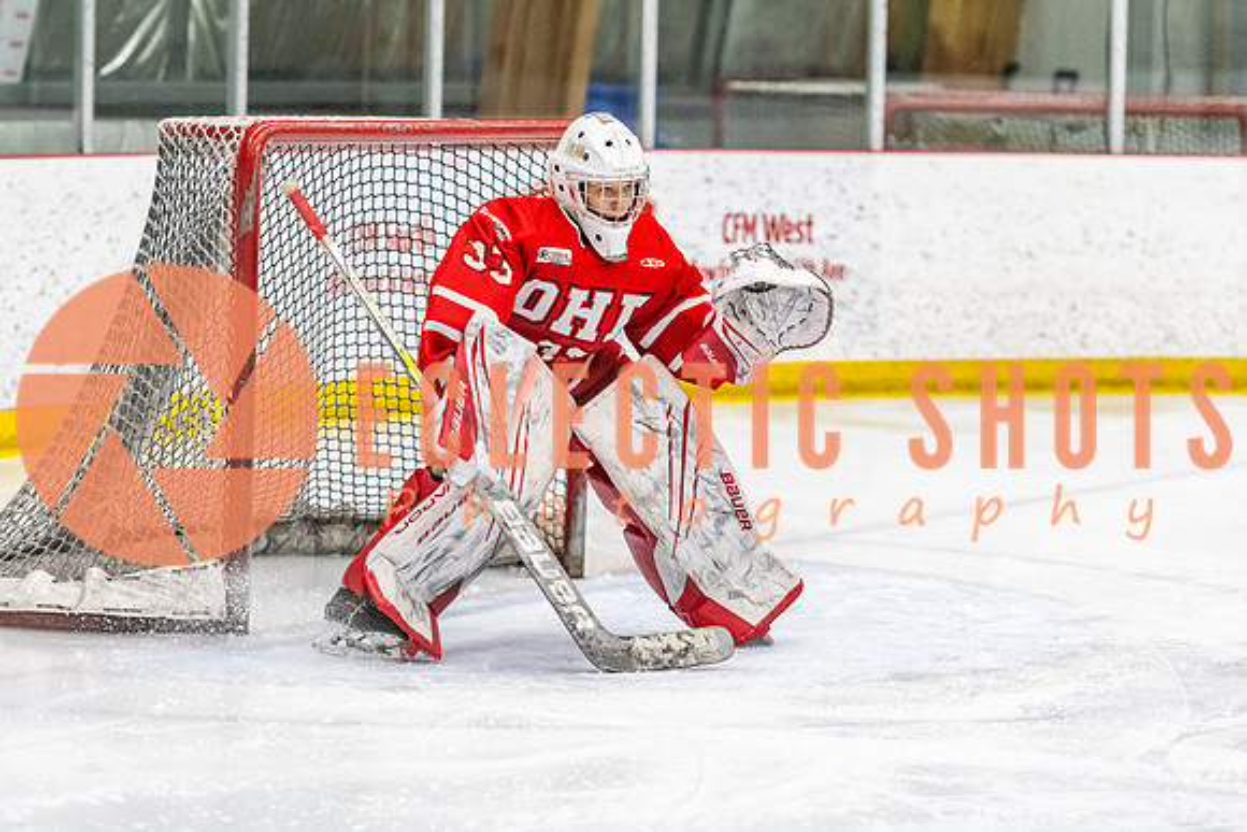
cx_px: 624
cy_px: 278
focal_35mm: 162
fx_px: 5628
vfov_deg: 8.5
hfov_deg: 12.6
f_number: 2.8
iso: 4000
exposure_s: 1/800
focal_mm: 122
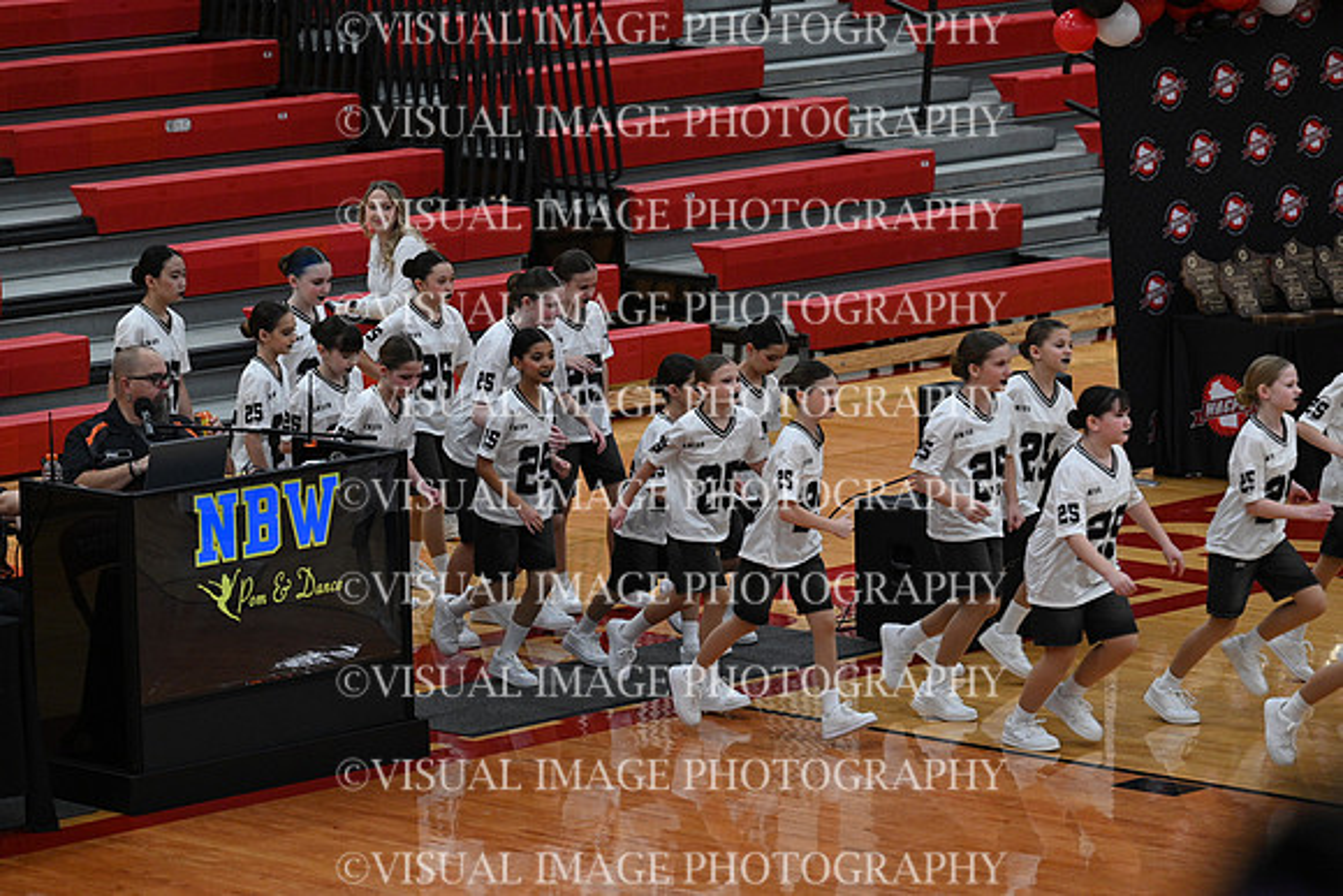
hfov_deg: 12.8
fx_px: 5970
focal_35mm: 160
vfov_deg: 8.6
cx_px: 672
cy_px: 448
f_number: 4
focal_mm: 160
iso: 4000
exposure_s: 1/400
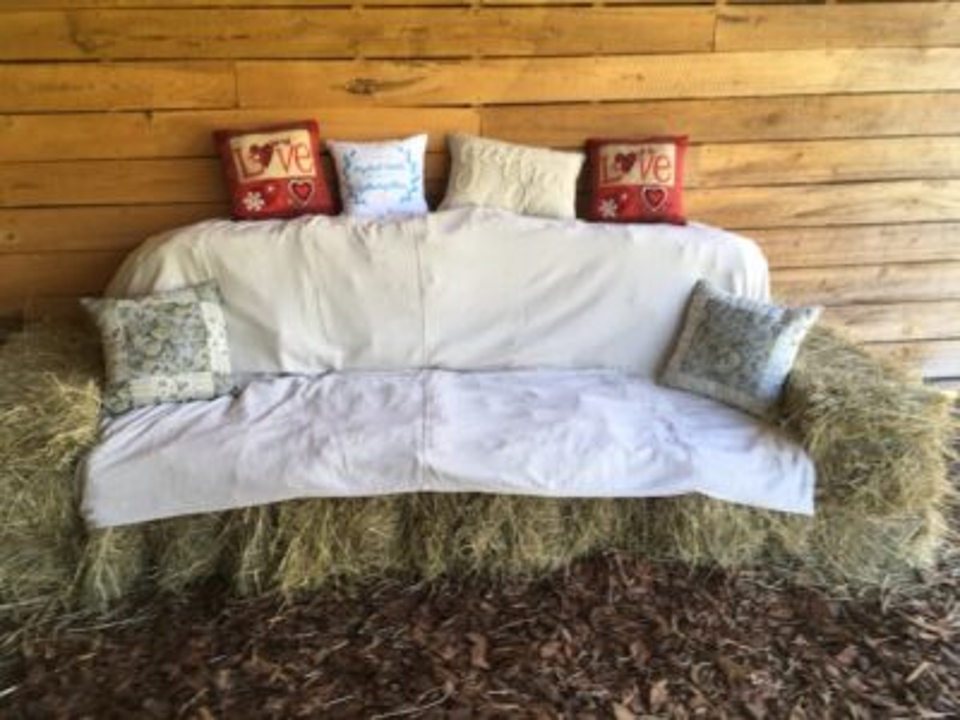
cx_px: 480
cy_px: 360
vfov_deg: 48.2
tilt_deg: -18.1
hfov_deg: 61.7
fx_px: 804
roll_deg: +0.6
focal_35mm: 29
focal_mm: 4.15
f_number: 2.2
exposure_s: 1/60
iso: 32
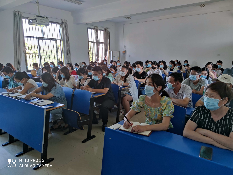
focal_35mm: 24
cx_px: 116
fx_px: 162
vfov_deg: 56.8
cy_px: 88
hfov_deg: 71.6
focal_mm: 6.72
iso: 400
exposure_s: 1/68
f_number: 1.69
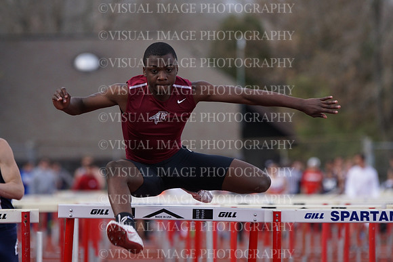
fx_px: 5405
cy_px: 131
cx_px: 196
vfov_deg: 2.8
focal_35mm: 495
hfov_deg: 4.2
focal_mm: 330
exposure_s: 1/1000
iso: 400
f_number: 5.6
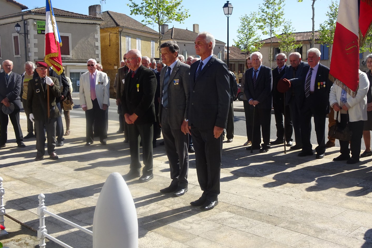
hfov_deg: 48.5
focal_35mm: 40
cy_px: 112
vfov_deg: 33.4
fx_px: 413
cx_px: 186
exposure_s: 1/500
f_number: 4
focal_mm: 6.56
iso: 80
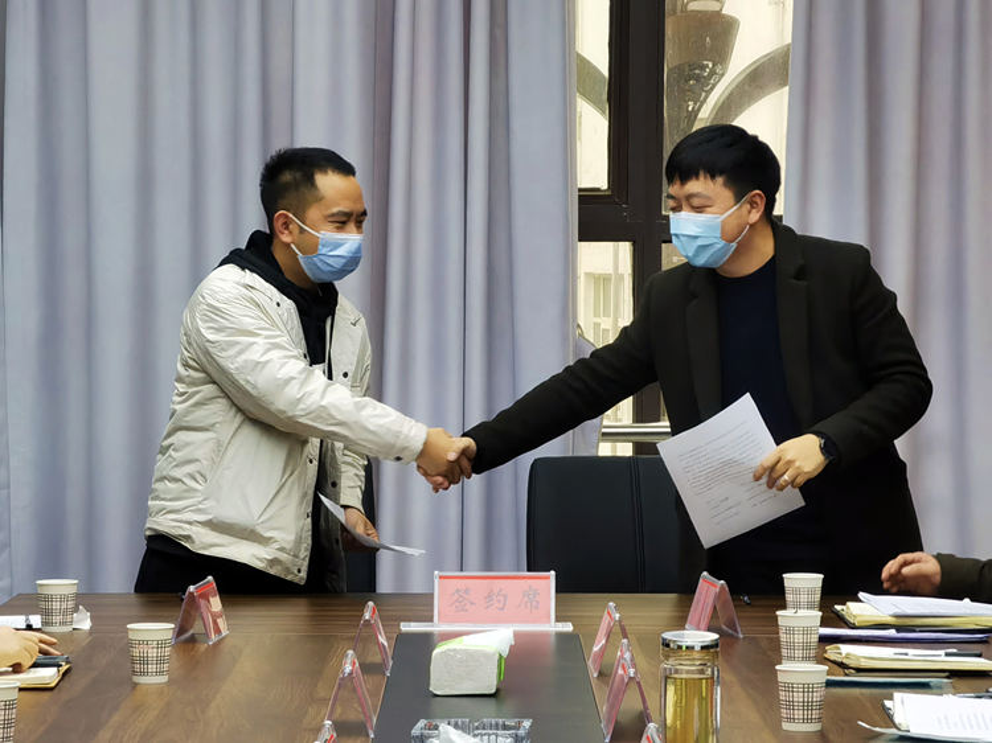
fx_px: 4125
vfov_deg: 10.3
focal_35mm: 144
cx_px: 496
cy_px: 372
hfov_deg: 13.7
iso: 100
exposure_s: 1/50
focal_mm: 7.48
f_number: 2.4
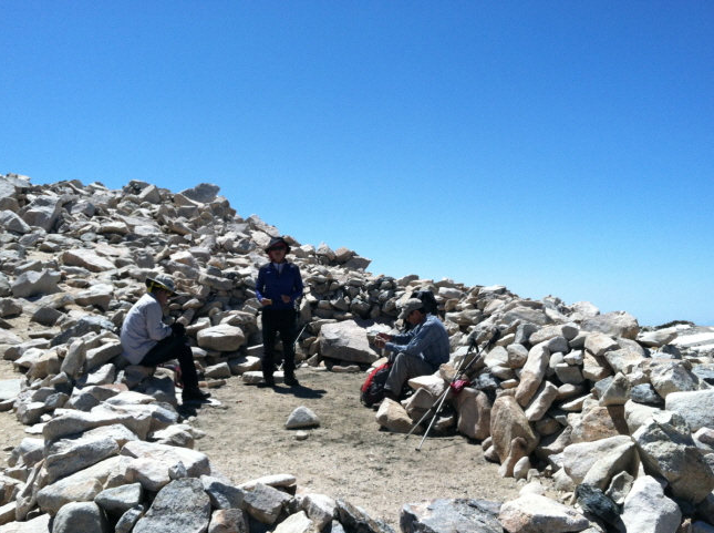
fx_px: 782
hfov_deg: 49.0
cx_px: 340
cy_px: 271
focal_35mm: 38
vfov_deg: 37.6
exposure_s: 1/2054
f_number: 2.8
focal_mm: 3.85
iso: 80
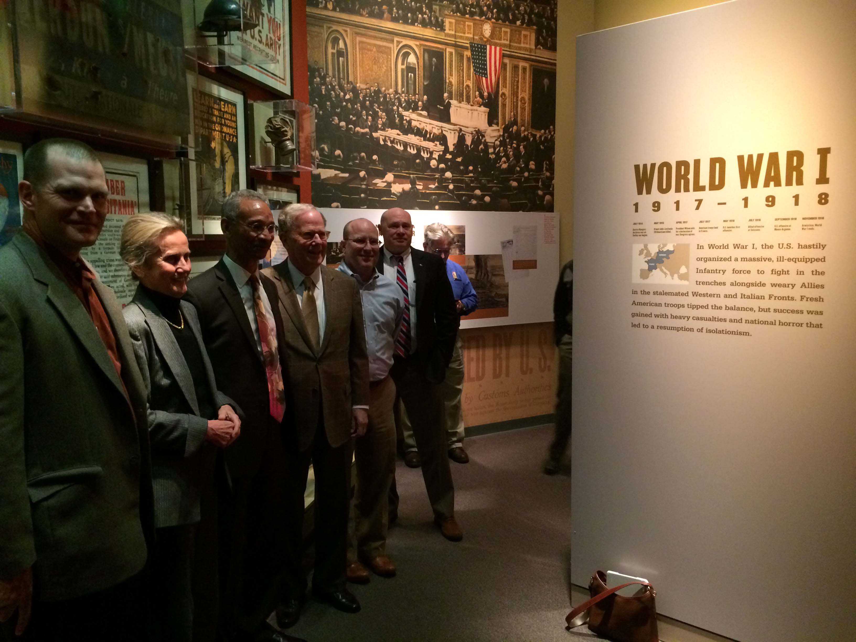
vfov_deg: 48.2
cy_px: 321
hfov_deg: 61.7
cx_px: 428
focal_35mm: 29
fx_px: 717
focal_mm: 4.15
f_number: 2.2
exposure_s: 1/24
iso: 320
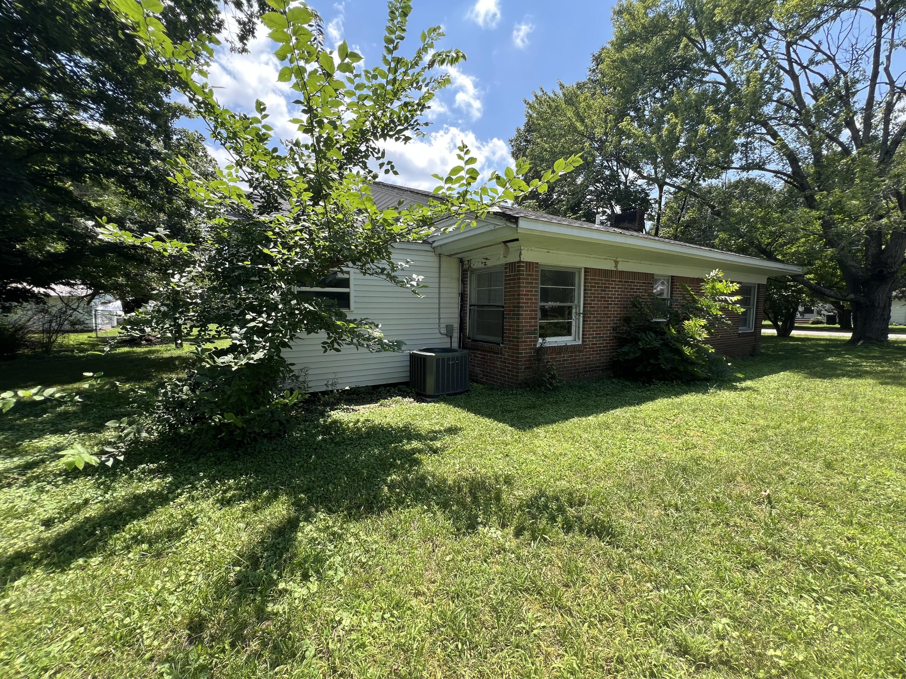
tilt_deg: -5.2
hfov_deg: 106.2
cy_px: 340
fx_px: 340
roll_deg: -0.4
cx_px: 453
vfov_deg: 89.9
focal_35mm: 13
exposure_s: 1/421
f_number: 1.8
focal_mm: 1.57
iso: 32
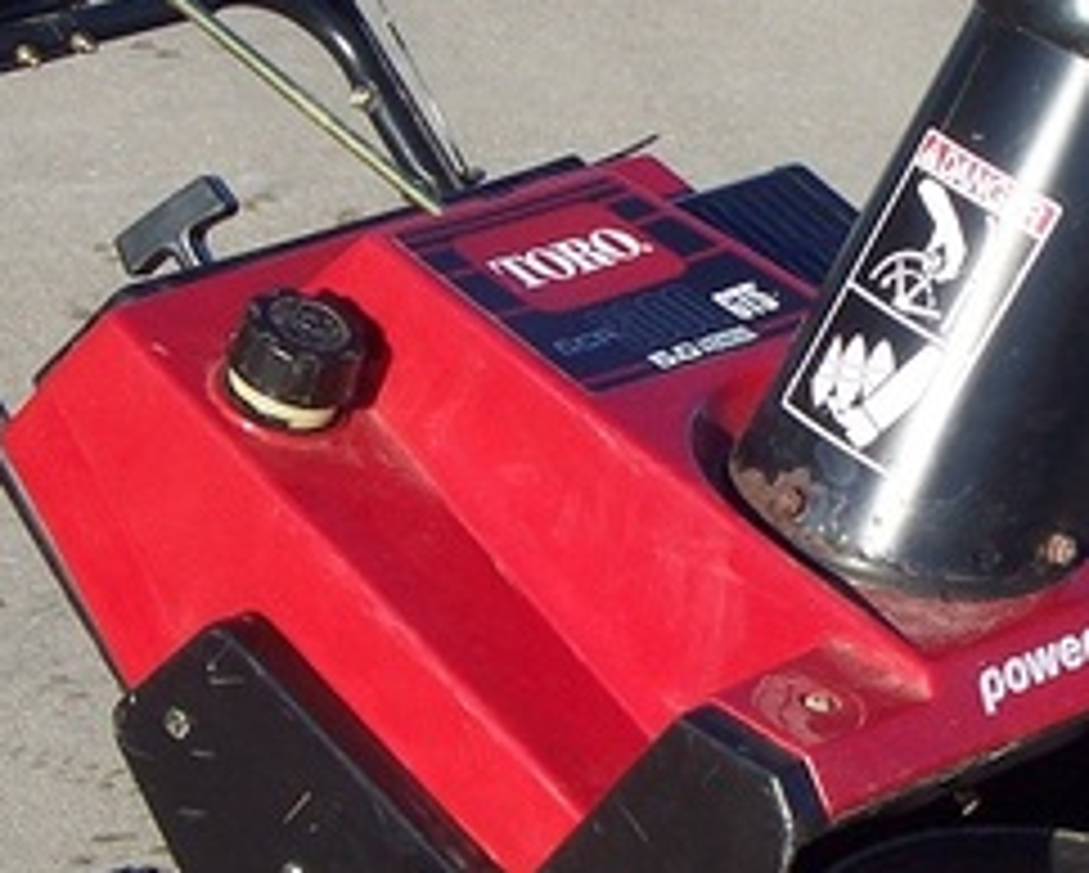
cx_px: 846
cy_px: 500
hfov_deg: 9.9
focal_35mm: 195
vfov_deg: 7.9
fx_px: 6290
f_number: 8
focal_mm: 13.5
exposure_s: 1/180
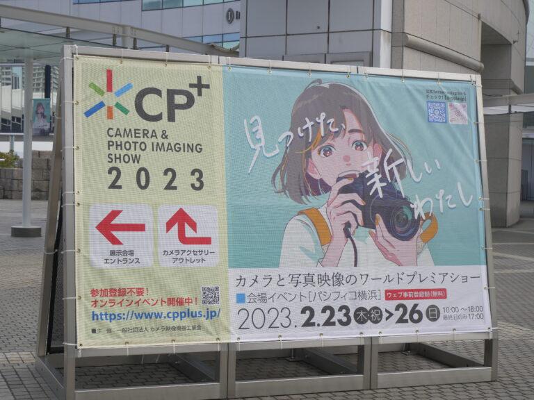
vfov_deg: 22.9
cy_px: 200
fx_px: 987
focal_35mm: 64
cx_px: 267
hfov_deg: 30.3
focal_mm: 32
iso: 200
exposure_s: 1/400
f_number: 5.6
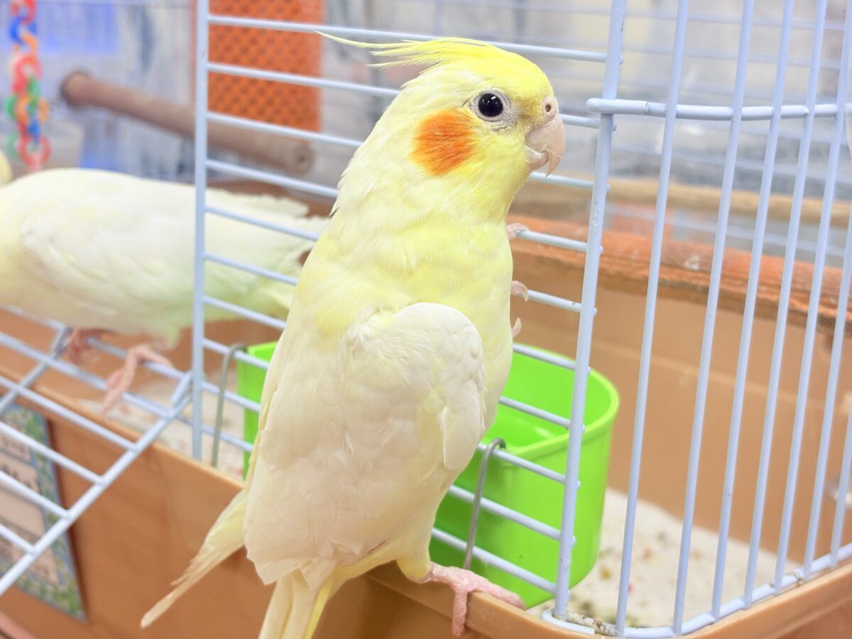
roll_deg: -3.5
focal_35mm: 52
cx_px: 426
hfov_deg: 36.8
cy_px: 320
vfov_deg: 28.0
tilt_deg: -13.3
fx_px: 1280
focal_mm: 5.96
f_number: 1.6
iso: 40
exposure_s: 1/121
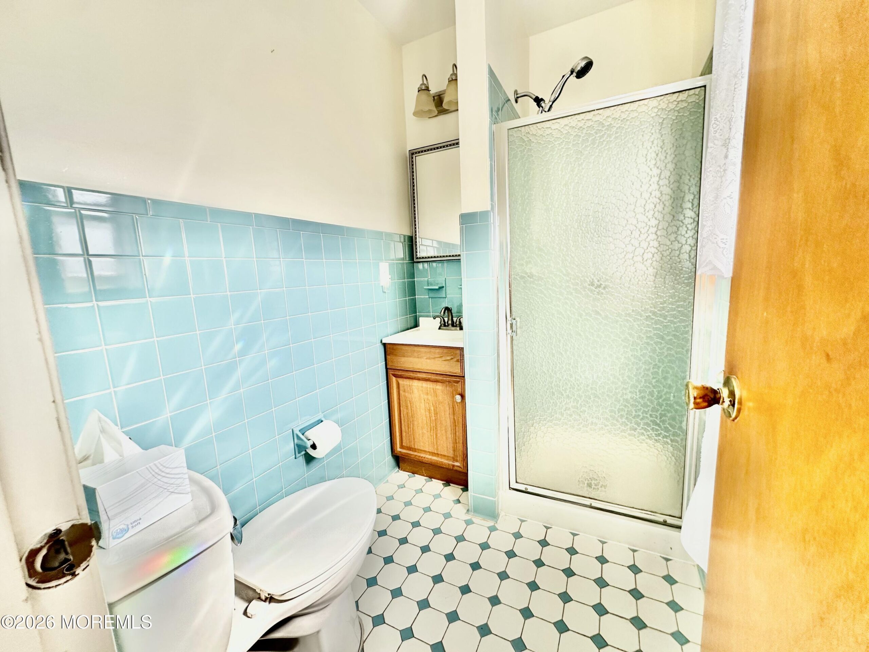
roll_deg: +3.1
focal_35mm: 14
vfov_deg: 85.7
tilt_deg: -8.0
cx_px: 434
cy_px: 326
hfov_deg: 102.1
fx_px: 351
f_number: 2.2
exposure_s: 1/99
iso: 125
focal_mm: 2.22
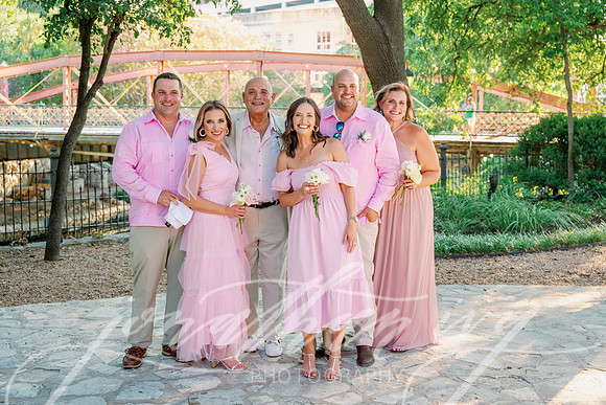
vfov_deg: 28.2
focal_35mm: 48
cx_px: 315
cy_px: 195
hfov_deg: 41.3
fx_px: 805
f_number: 4
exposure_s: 1/250
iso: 500
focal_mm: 46
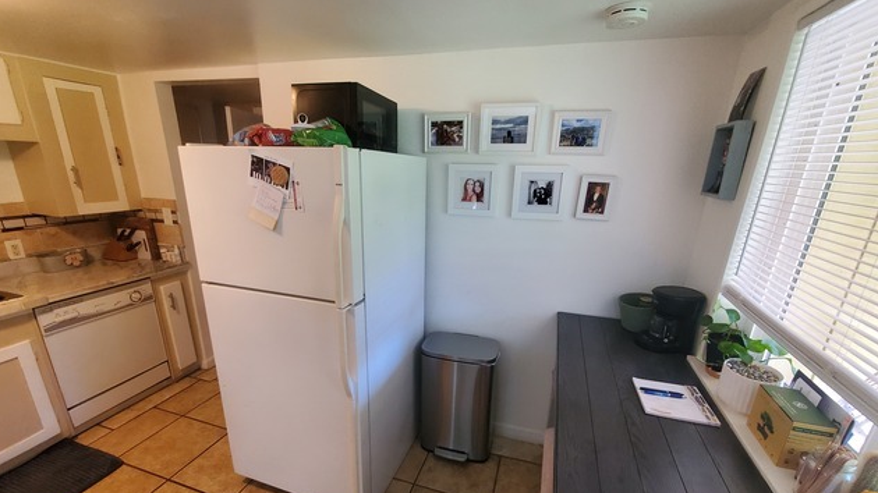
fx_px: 349
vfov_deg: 70.2
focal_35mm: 15
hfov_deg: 103.0
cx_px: 430
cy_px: 280
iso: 500
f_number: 2.2
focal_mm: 1.8
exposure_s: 1/60
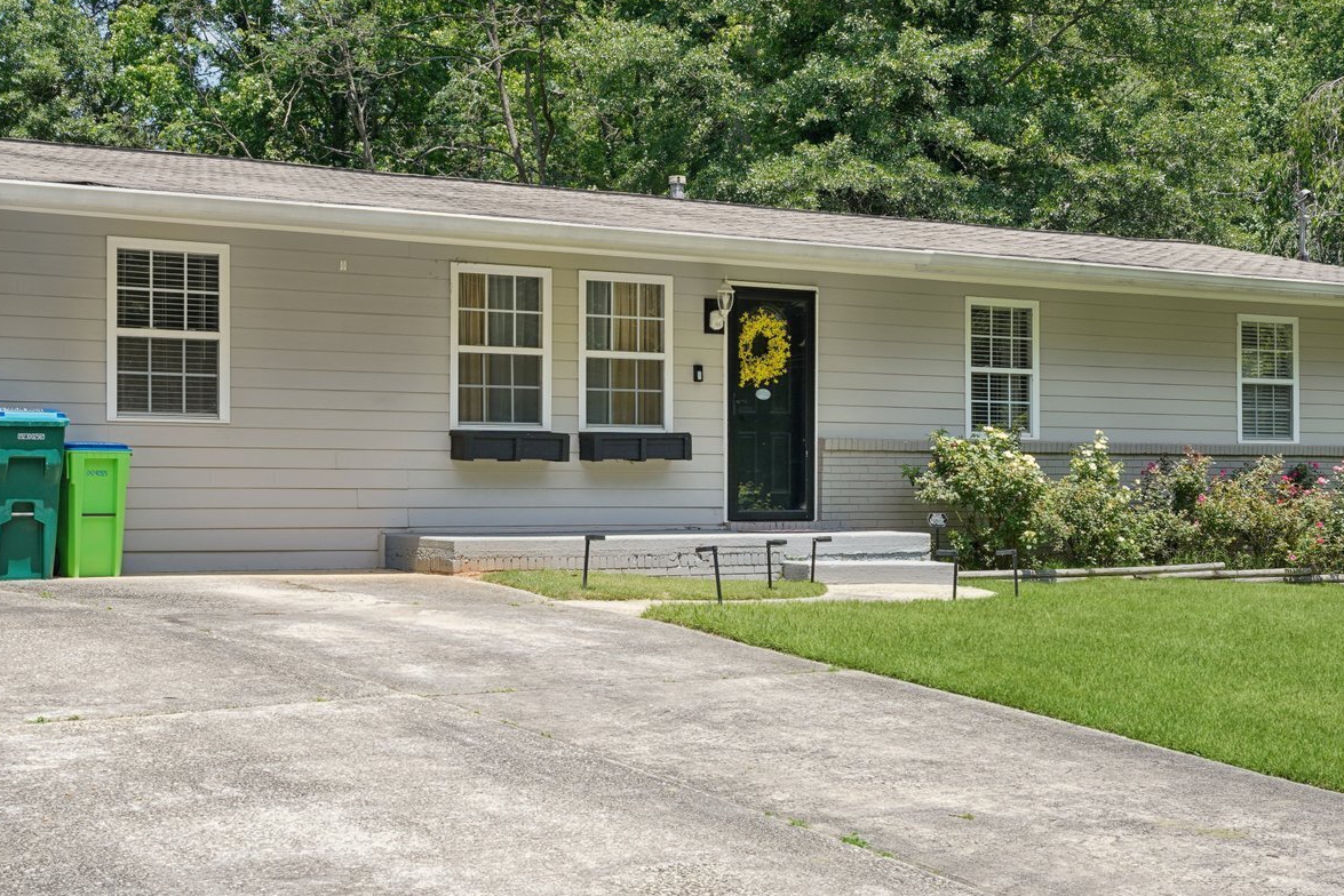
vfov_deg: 22.3
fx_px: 2278
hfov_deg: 32.9
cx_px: 738
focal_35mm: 61
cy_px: 403
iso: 100
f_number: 8
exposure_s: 1/80
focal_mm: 35
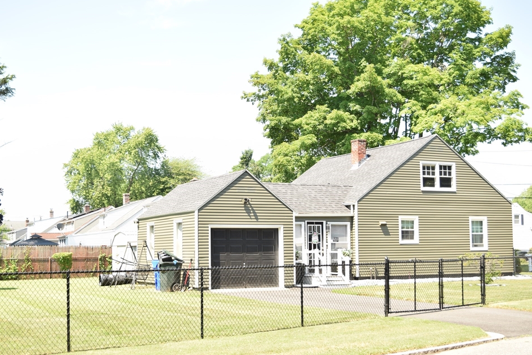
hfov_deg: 38.2
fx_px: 768
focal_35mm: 52
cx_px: 249
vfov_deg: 26.0
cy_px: 188
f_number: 6.3
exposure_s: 1/125
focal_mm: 32
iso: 100
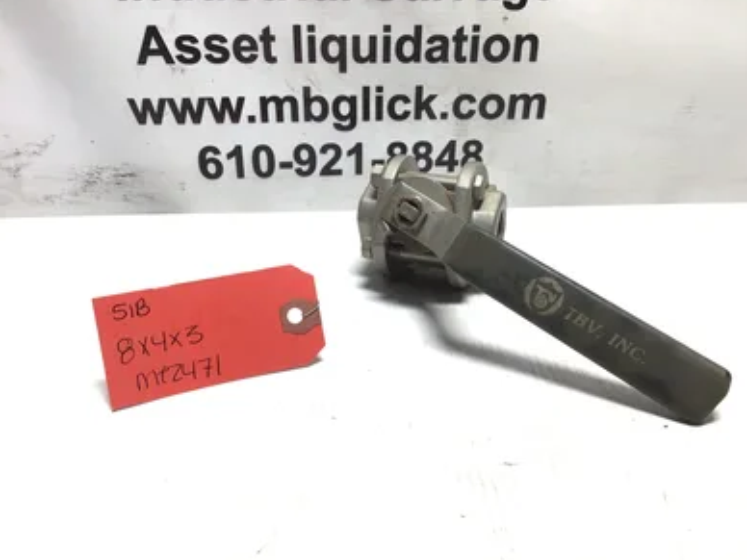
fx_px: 691
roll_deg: -1.2
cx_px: 383
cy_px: 275
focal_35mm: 32
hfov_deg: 56.8
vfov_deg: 44.2
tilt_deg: -25.0
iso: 32
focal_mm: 3.3
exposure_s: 1/120
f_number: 2.4
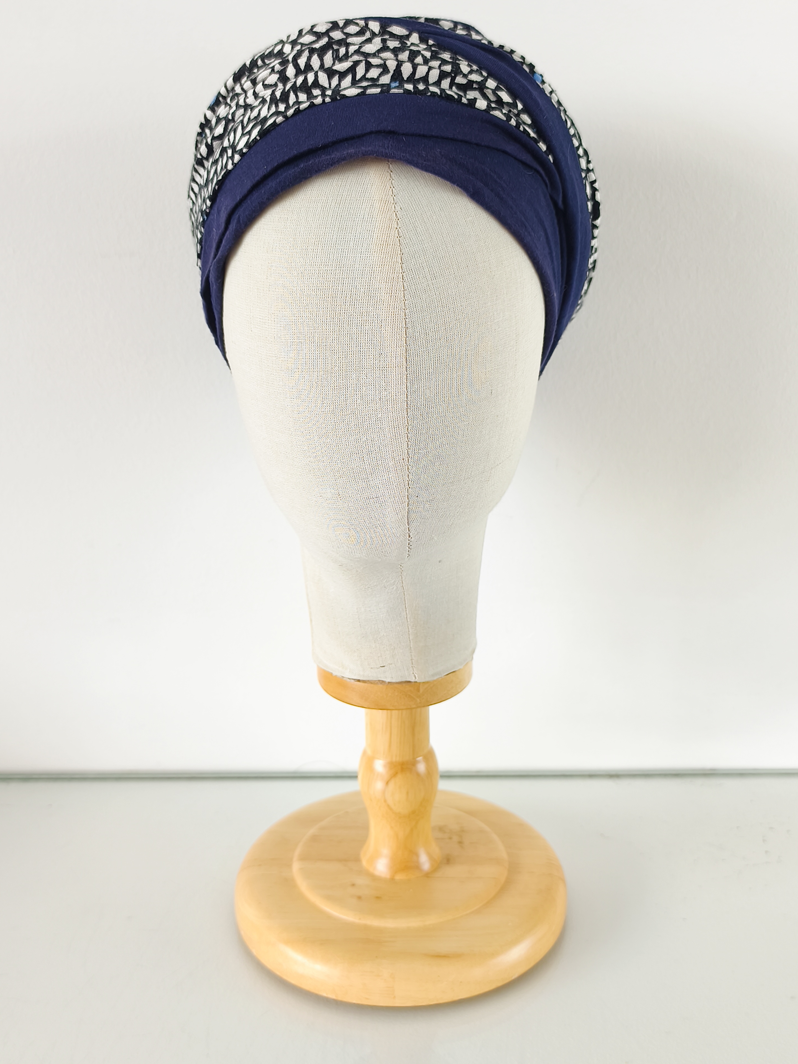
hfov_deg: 41.8
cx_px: 386
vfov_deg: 53.9
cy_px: 513
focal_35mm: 34
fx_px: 1045
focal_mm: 6.14
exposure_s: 1/50
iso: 50
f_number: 1.65
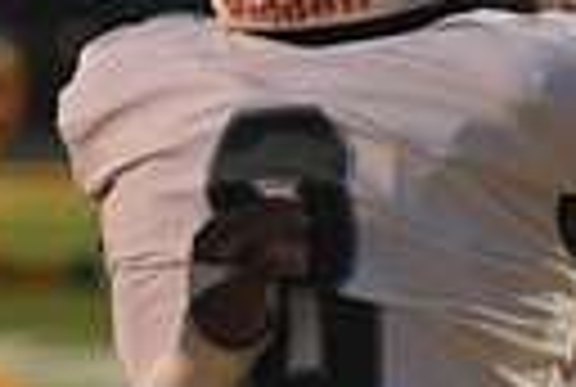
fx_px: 14498
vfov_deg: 1.5
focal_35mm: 904
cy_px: 364
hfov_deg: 2.3
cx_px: 994
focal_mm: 200
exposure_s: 1/320
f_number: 5
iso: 4000
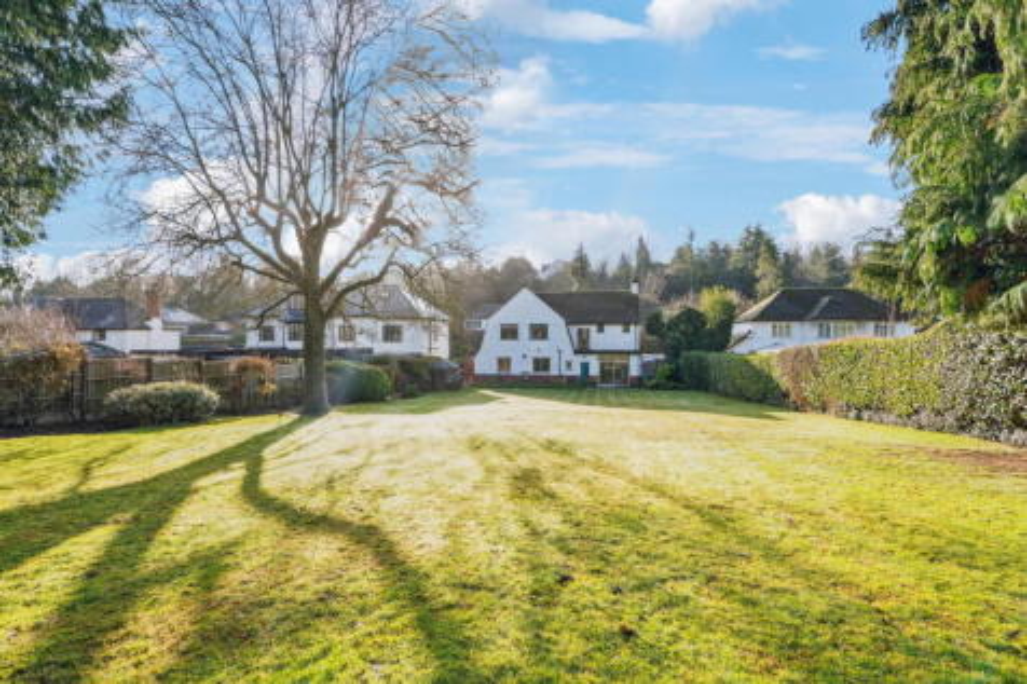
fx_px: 456
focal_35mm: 16
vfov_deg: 73.7
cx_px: 514
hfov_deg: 96.8
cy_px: 342
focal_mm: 16
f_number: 5.6
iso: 320
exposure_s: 1/80
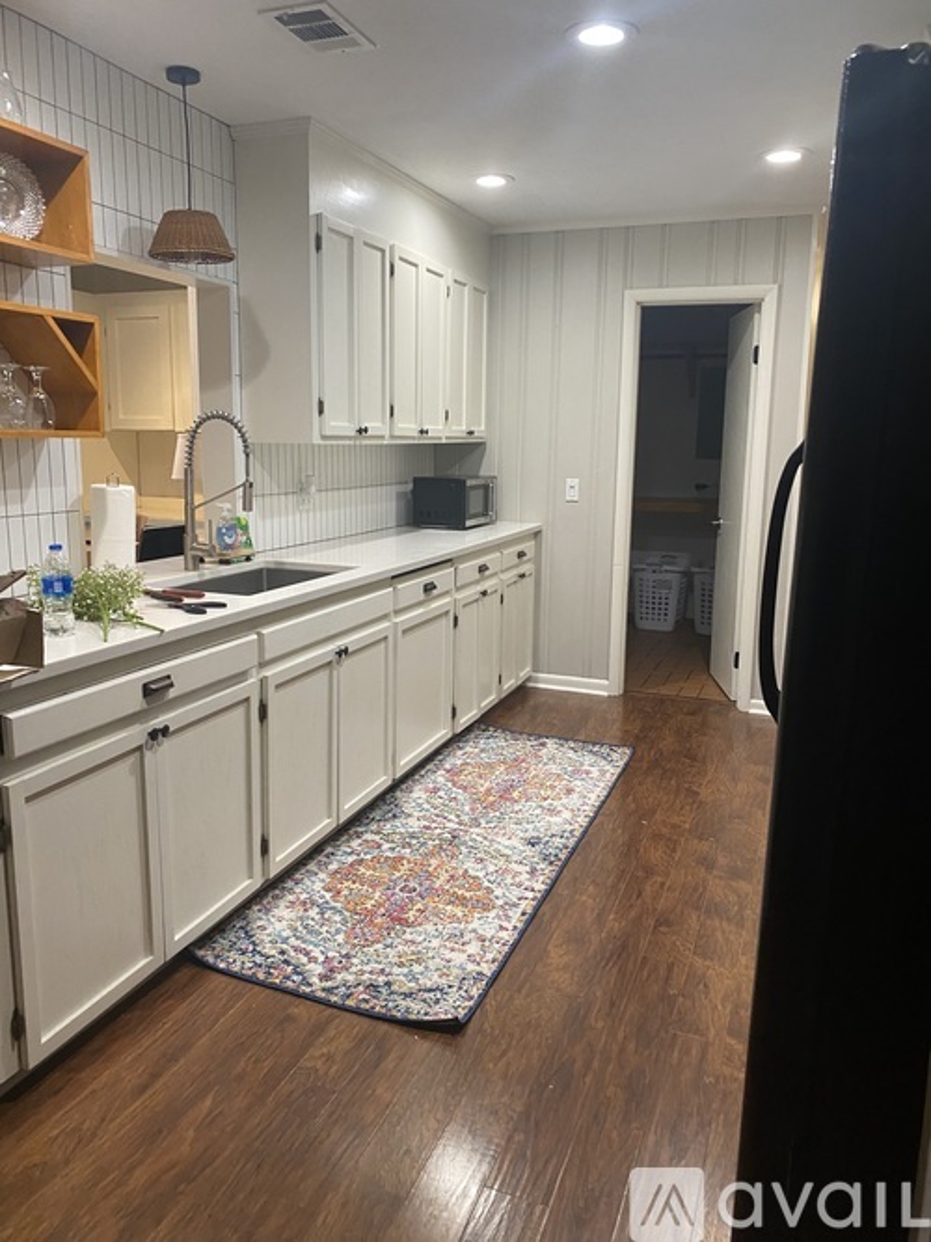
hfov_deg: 53.0
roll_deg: -2.6
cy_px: 621
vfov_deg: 67.3
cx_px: 466
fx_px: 933
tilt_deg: -7.5
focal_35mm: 26
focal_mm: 4.25
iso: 200
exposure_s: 1/60
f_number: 1.8
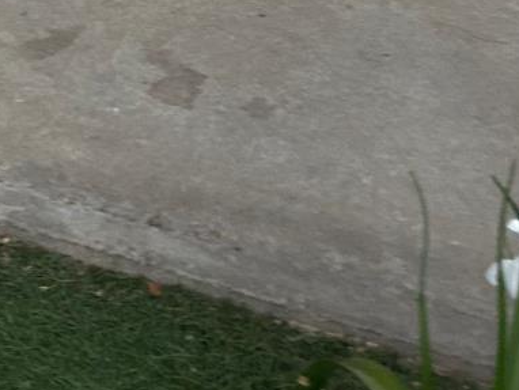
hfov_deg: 16.5
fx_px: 1530
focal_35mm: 102
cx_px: -378
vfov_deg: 13.0
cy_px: -338
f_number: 1.5
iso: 125
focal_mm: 5.7
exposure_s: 1/116
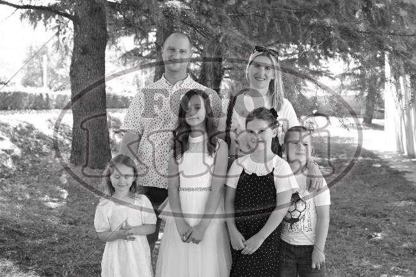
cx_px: 208
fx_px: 589
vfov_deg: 26.5
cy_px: 138
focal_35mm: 51
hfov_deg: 38.9
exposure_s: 1/160
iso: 640
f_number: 5.6
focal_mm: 51
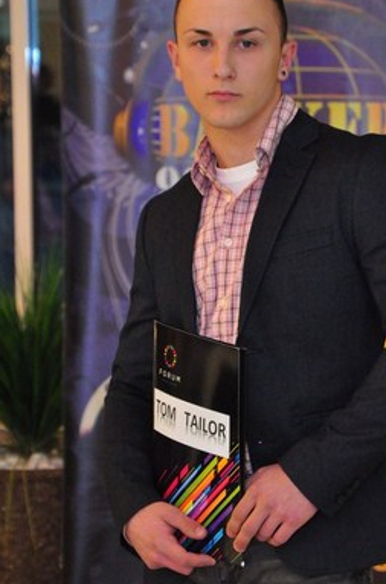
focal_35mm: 184
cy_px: 303
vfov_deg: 11.2
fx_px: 2973
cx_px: 246
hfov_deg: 7.4
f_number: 5.6
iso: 2000
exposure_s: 1/60
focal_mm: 90
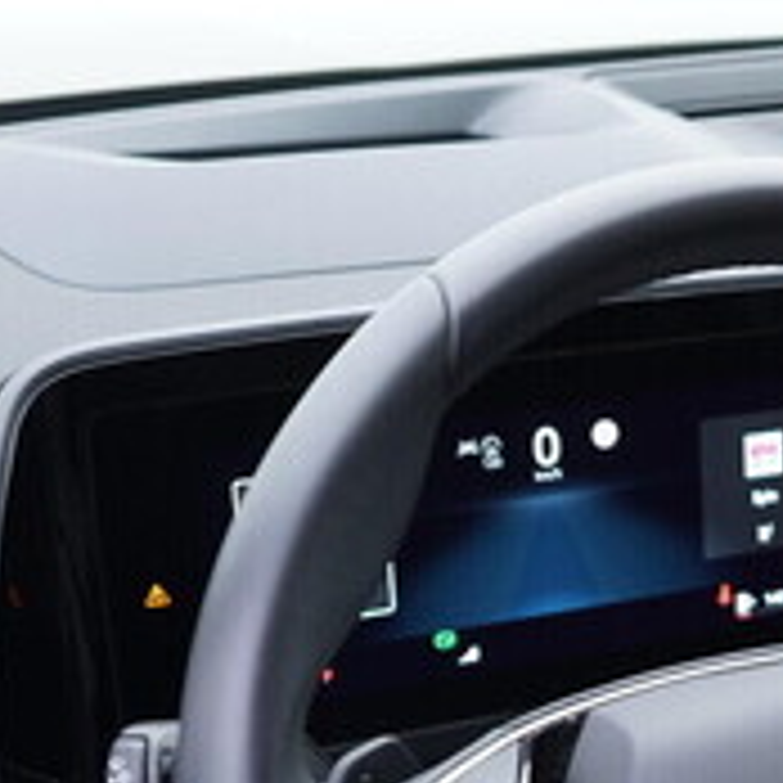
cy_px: 821
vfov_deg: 17.4
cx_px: 936
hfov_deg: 17.1
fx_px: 2482
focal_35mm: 97
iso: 250
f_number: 2.8
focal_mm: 24
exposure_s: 1/40
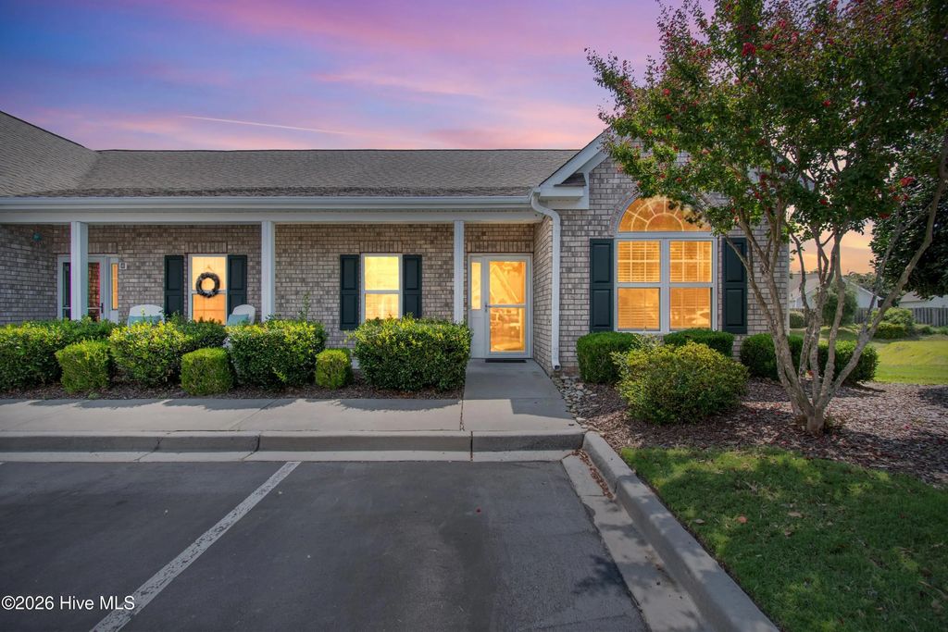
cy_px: 316
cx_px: 474
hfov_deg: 96.7
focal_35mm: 16
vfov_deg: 73.8
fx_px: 421
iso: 100
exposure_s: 1/250
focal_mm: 11
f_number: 8
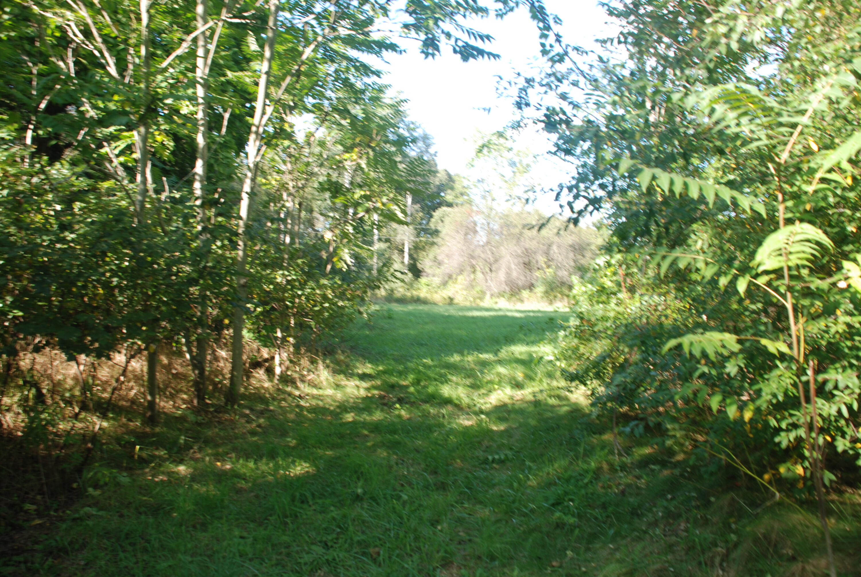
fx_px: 718
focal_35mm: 30
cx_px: 430
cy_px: 288
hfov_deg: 61.9
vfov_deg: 43.7
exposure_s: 1/80
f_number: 3.8
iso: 100
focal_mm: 20
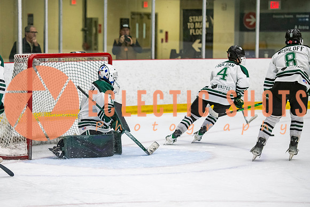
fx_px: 1253
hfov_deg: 14.1
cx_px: 111
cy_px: 120
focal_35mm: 146
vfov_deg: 9.4
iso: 2000
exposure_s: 1/640
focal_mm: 112
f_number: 3.2
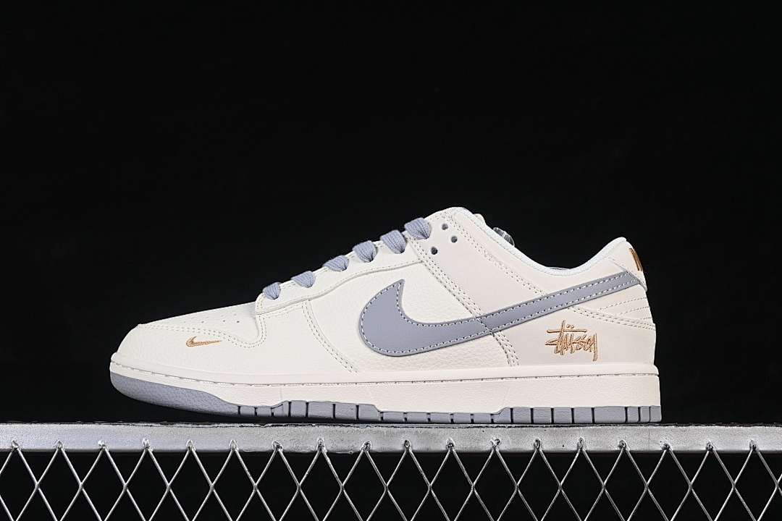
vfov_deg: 18.2
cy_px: 260
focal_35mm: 75
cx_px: 391
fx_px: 1629
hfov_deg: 27.0
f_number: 8
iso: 160
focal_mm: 50
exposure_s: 1/80
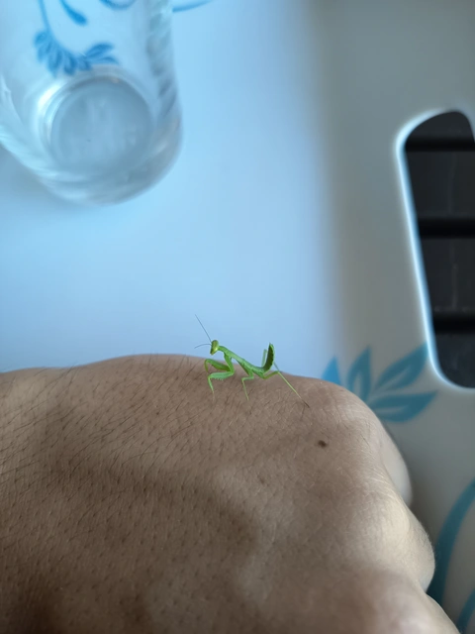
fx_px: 439
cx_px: 238
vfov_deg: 71.6
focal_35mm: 24
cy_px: 317
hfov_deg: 56.8
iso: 263
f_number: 1.7
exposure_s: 1/50
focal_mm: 5.24
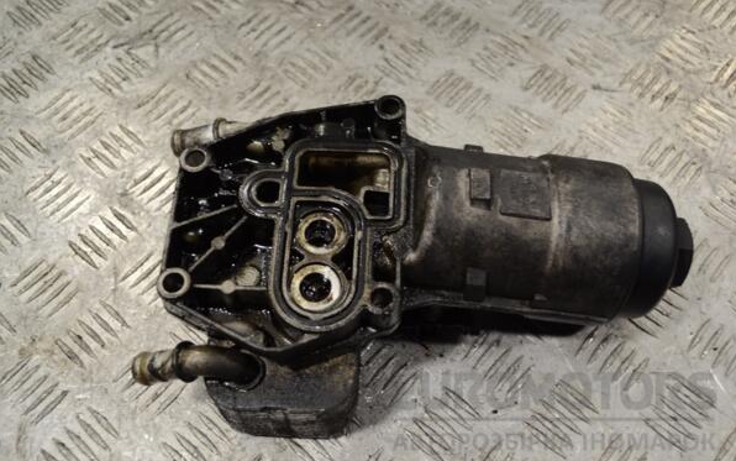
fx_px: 803
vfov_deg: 32.0
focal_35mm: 40
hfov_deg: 49.3
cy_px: 226
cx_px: 369
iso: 100
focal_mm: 26
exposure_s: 1/40
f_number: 4.2
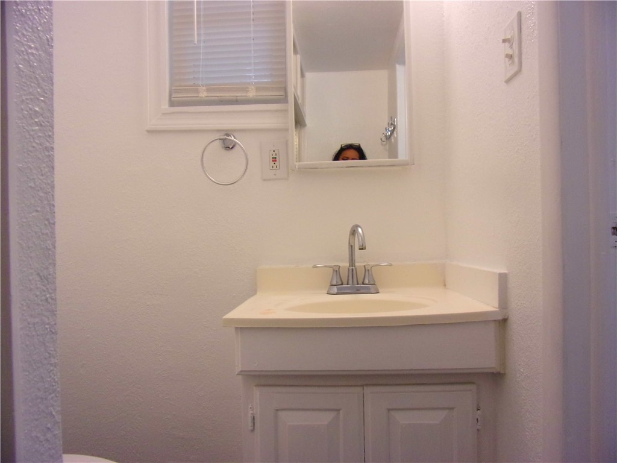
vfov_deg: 56.8
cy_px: 232
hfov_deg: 71.6
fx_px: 428
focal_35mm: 24
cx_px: 308
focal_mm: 4.3
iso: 169
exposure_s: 1/34
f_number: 3.3
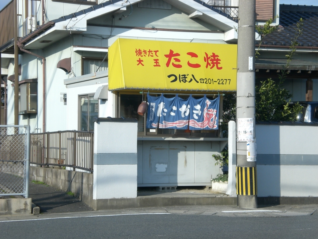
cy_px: 120
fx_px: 799
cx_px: 159
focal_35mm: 87
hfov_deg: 22.5
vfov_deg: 17.0
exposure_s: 1/250
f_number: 5
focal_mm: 14.49
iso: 50
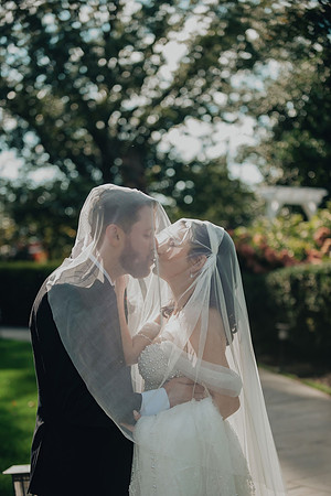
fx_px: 965
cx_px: 166
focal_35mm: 70
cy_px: 248
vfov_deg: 28.8
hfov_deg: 19.5
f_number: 2.8
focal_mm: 70
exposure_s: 1/4000
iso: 800
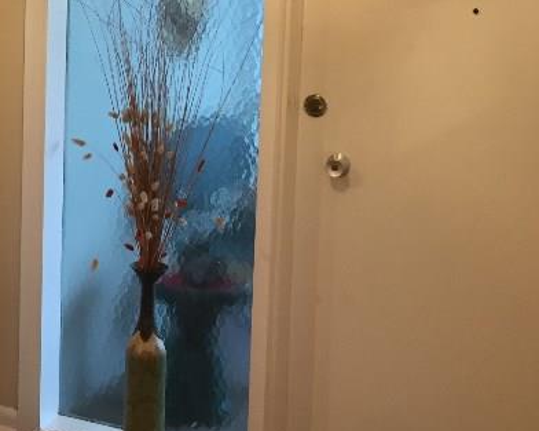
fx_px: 1180
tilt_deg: -6.5
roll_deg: -2.0
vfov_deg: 20.4
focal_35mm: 74
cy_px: 63
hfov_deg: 24.5
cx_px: -11
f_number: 2.2
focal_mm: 4.15
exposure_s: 1/30
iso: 80
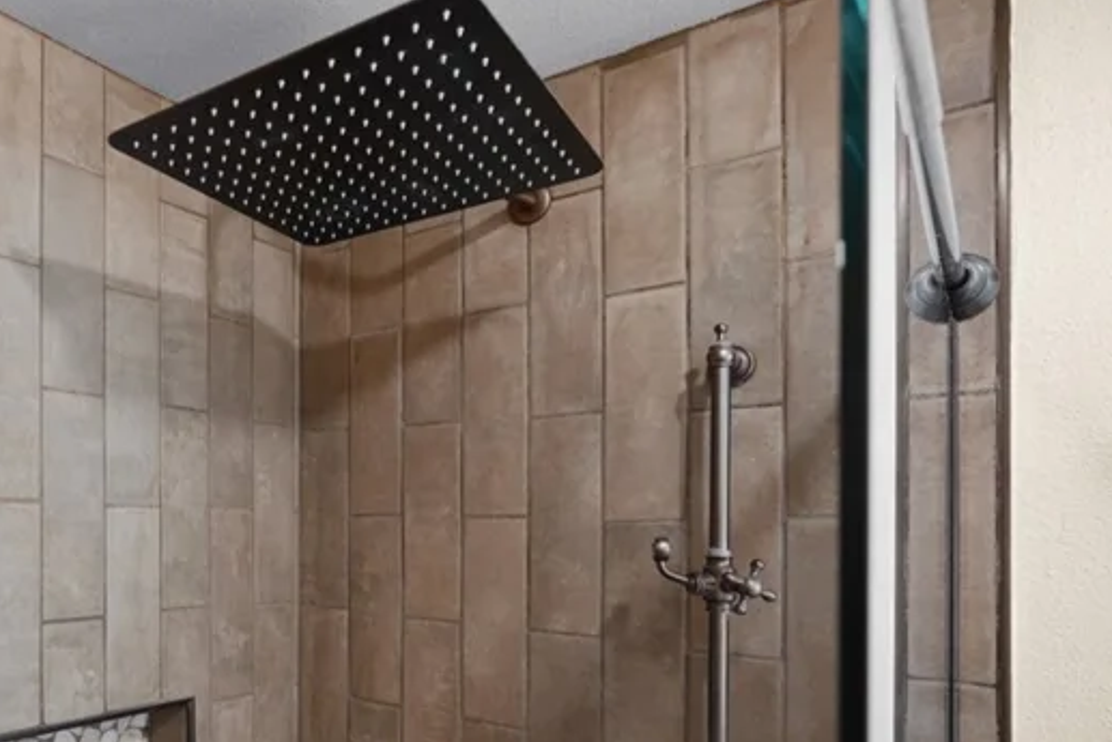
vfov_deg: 49.2
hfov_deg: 63.9
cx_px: 239
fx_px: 803
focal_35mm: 26
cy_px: 454
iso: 500
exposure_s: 1/15
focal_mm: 16
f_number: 4
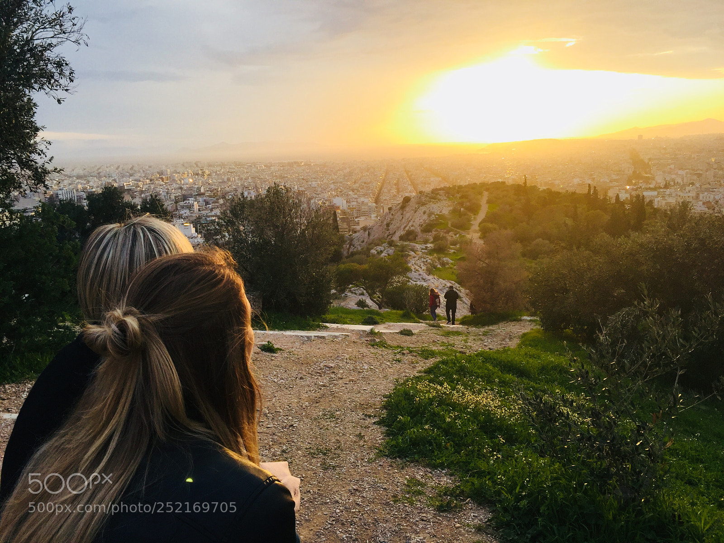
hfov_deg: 61.7
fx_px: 607
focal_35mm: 29
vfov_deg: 48.2
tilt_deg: -12.1
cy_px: 272
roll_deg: +1.4
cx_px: 362
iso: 32
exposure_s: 1/399
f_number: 2.2
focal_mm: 4.15
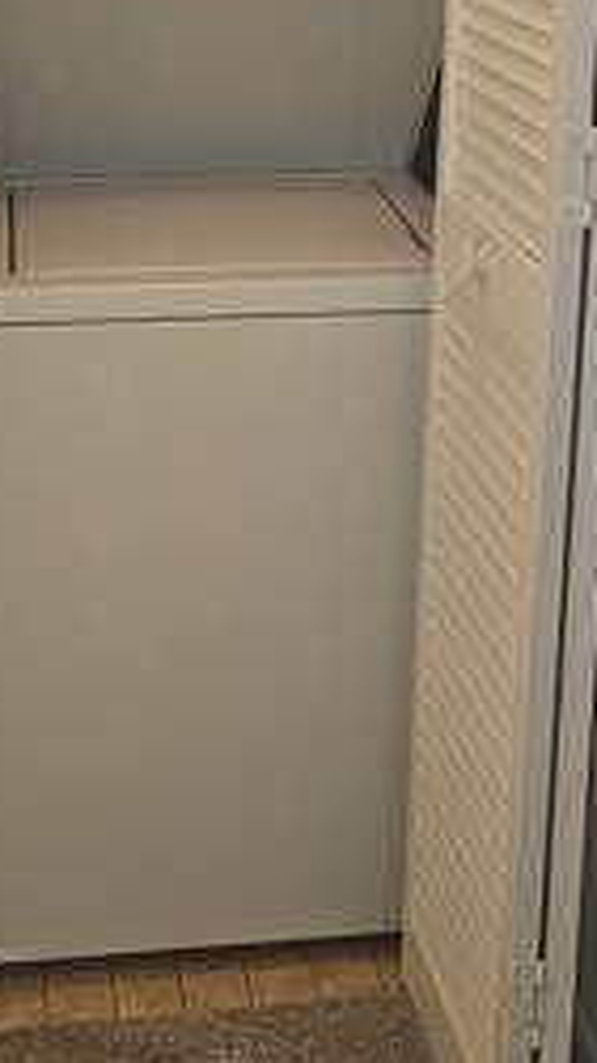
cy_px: 93
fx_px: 1803
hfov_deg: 18.8
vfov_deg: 31.2
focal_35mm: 64
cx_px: 241
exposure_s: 1/60
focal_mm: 6.3
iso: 64
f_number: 1.7
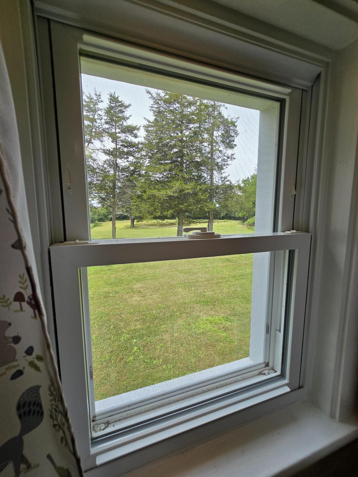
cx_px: 179
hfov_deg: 89.9
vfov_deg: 106.2
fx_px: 179
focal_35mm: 13
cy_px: 238
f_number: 2.2
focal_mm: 2.2
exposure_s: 1/488
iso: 50
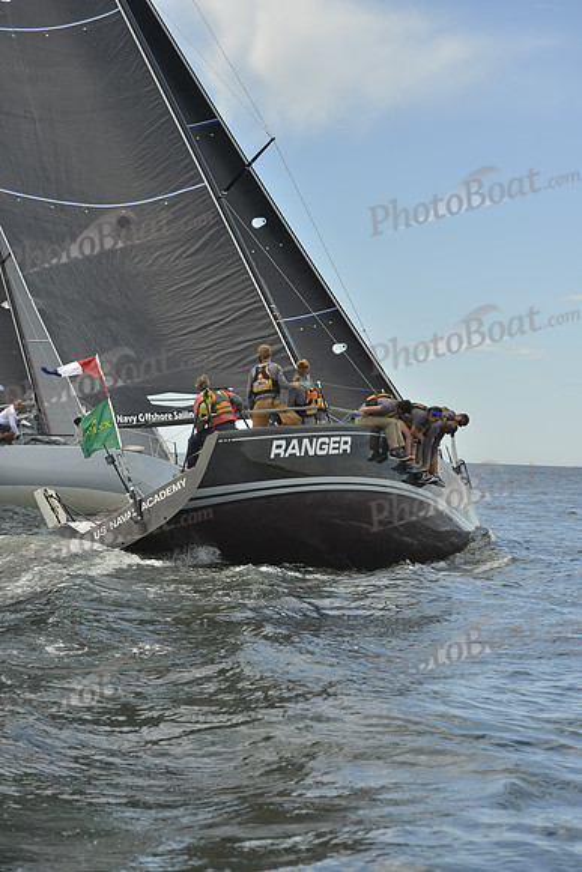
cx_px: 291
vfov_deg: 23.6
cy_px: 436
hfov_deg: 15.9
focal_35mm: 86
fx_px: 2084
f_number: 7.1
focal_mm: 86
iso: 280
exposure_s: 1/1600
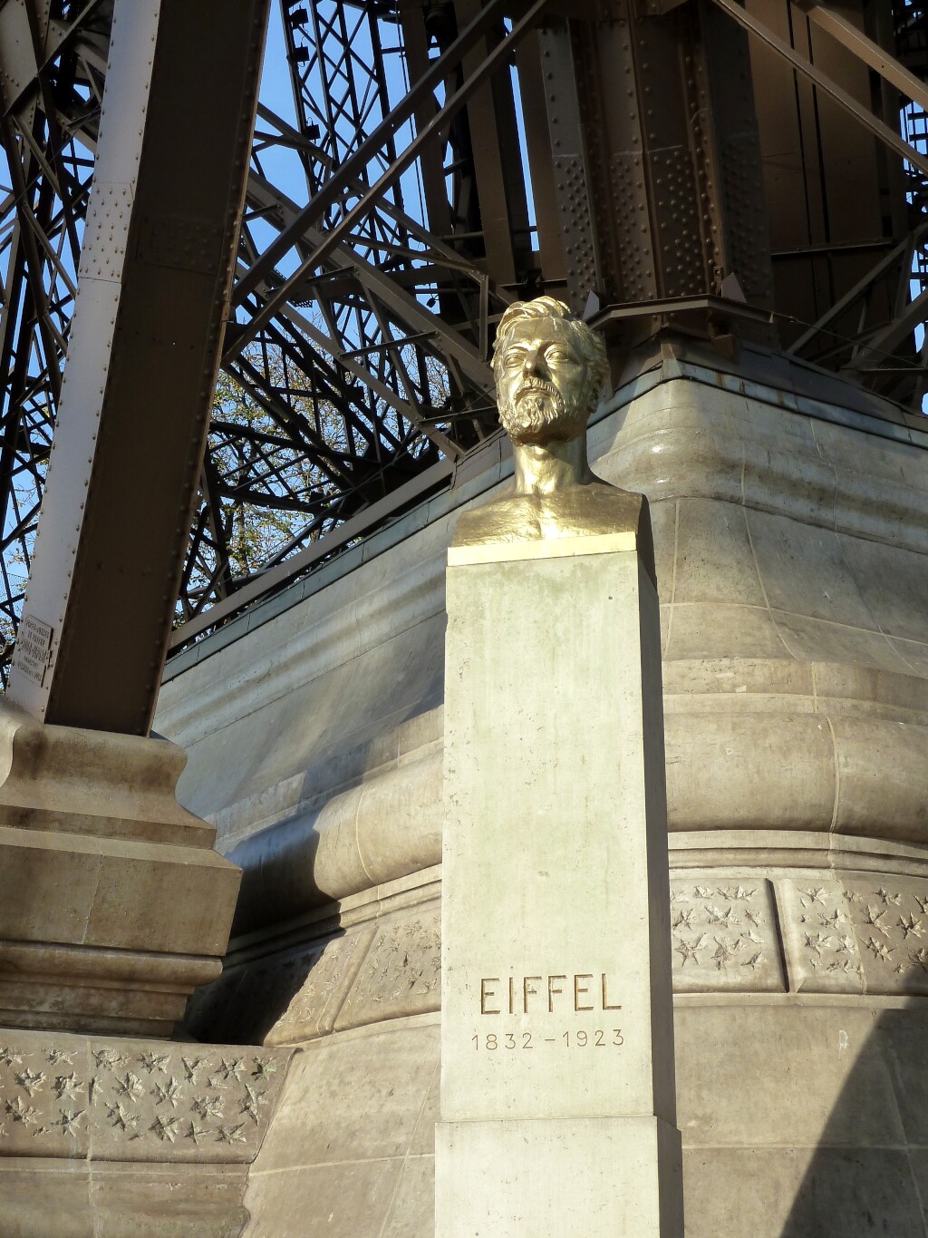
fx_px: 2109
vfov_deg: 32.7
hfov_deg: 24.8
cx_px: 464
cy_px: 619
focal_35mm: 59
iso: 125
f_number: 3.9
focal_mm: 9.7
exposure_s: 1/400
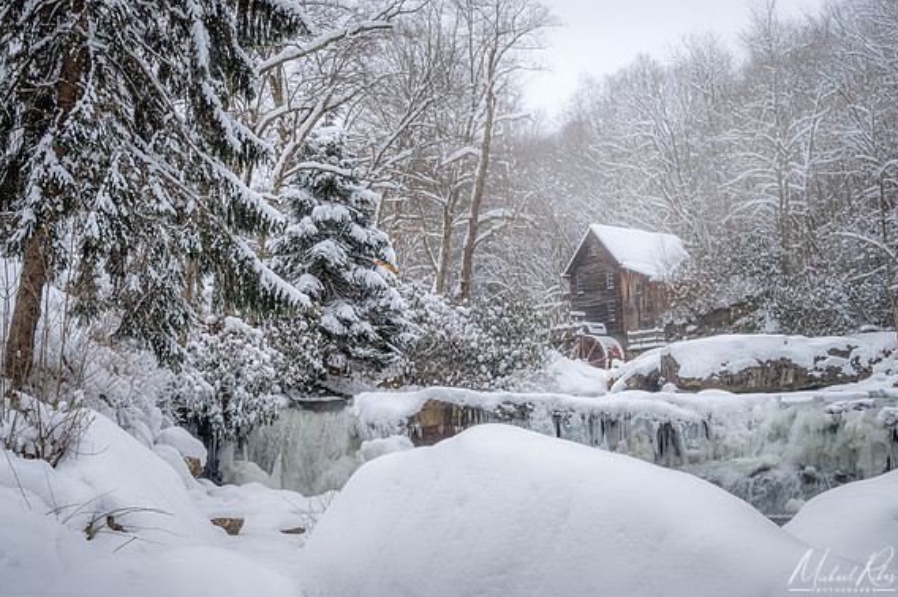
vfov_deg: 29.2
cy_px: 301
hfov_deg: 42.8
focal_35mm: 46
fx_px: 1147
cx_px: 454
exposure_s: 1/60
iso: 100
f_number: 11
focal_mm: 30
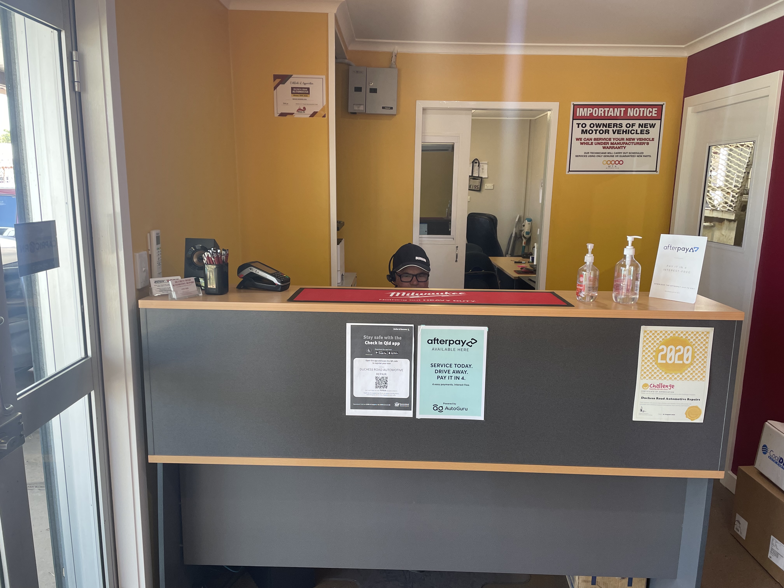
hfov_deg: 67.3
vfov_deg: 53.1
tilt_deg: -12.0
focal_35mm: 26
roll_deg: -1.0
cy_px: 294
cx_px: 392
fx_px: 589
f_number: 1.6
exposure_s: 1/100
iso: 80
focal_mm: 4.2
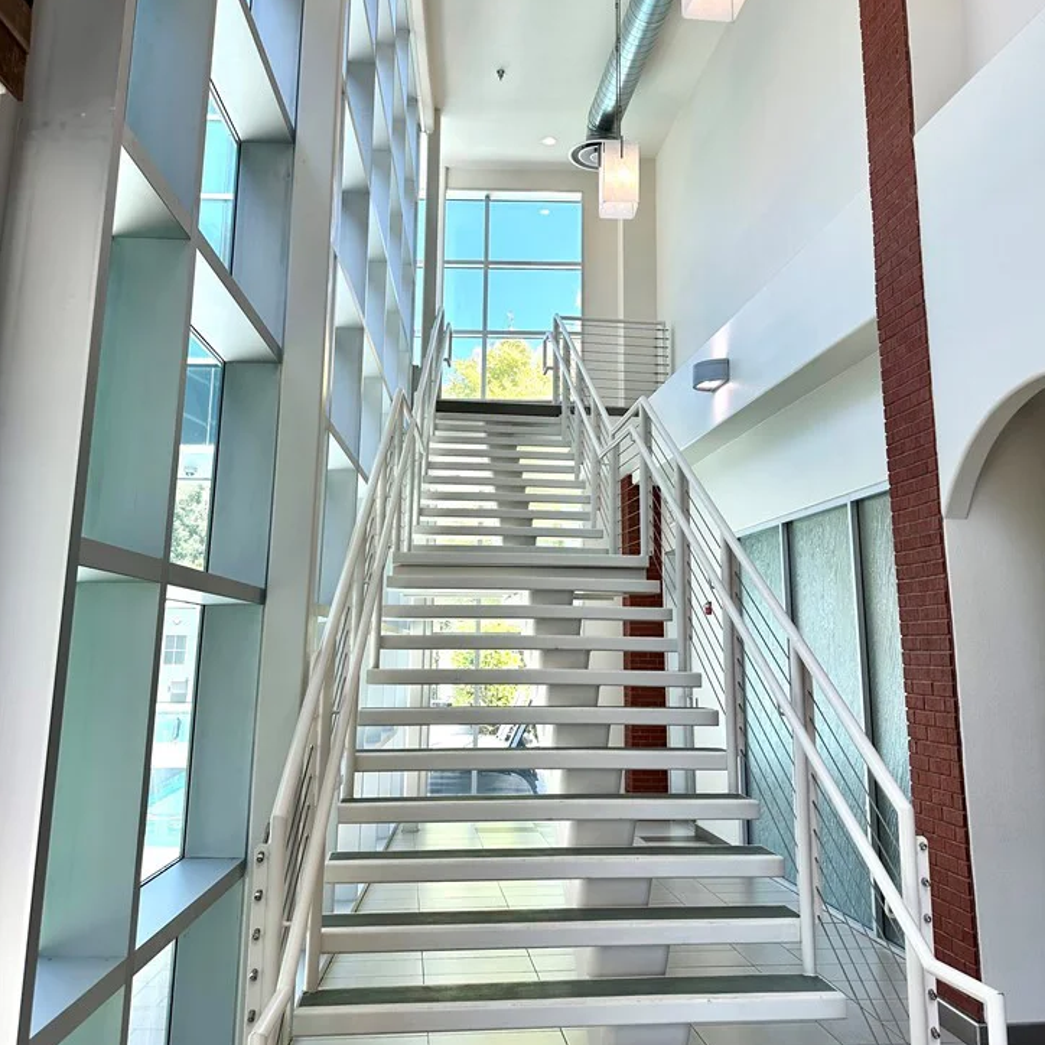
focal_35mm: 30
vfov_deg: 53.7
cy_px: 419
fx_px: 1025
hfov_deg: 54.0
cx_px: 548
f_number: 1.78
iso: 80
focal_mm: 6.86
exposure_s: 1/317
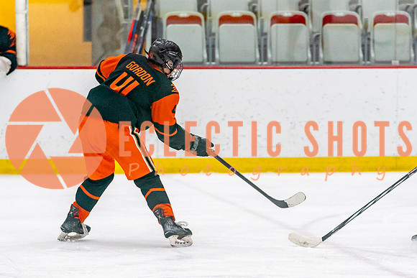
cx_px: 193
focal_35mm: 261
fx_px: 3018
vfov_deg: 5.3
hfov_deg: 7.9
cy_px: 199
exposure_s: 1/1250
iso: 3200
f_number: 2.8
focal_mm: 146
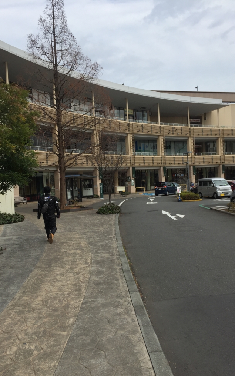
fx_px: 317
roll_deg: +2.3
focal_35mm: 31
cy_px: 189
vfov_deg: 61.2
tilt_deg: -3.0
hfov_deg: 40.6
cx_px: 112
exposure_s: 1/1199
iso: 32
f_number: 2.2
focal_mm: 4.15
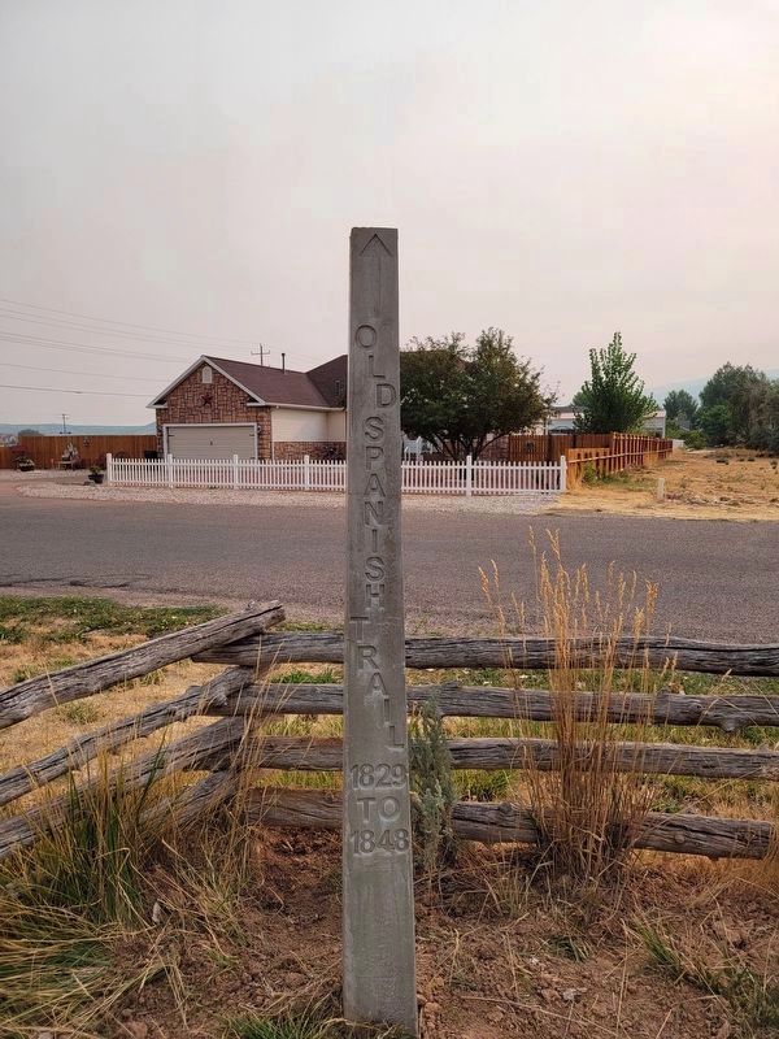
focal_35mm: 26
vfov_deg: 67.3
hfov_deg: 53.1
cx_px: 390
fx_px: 780
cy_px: 520
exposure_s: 1/2296
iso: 40
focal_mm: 5.4
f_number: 1.8
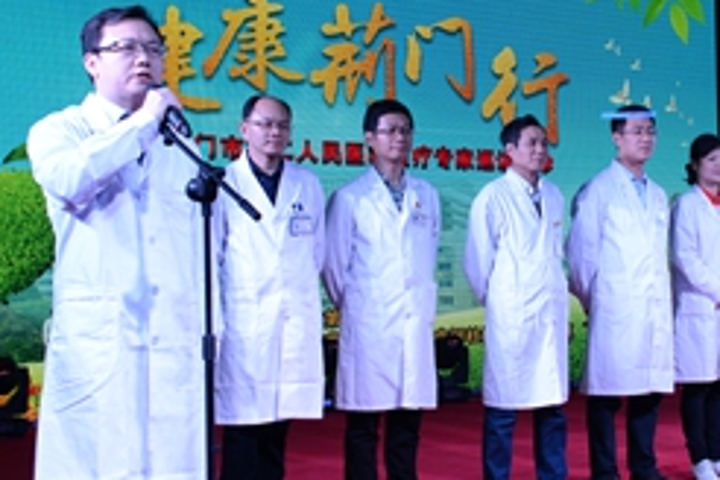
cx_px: 489
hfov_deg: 30.7
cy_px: 215
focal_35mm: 65
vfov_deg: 20.9
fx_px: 1300
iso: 640
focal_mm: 32
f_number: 8
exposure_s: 1/160
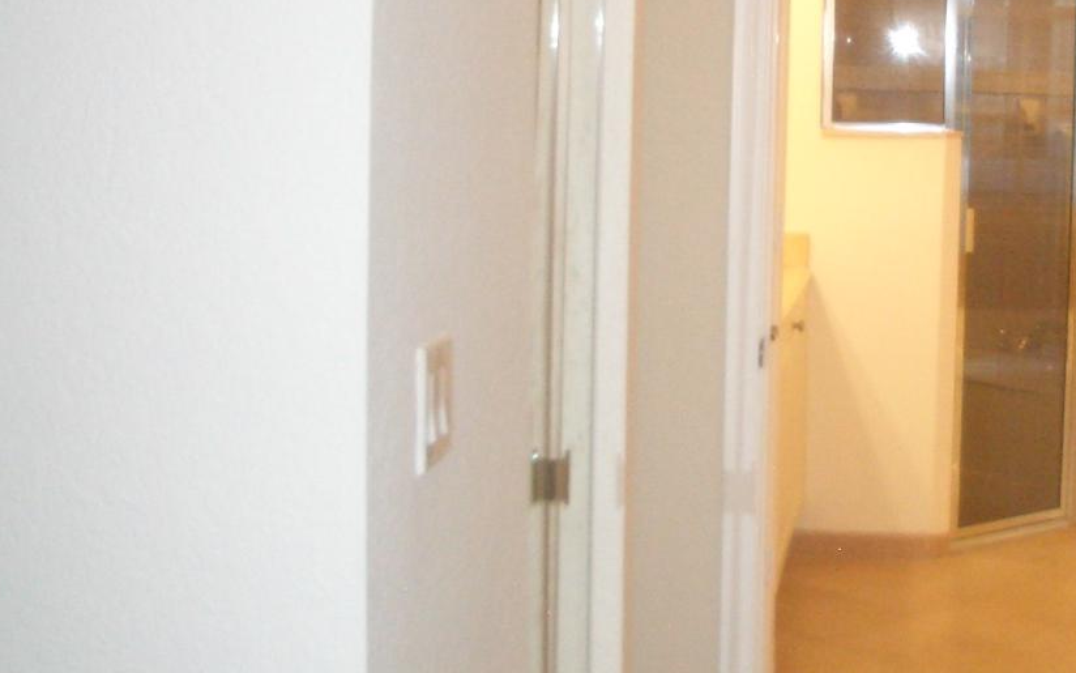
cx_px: 919
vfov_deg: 18.0
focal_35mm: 72
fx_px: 2111
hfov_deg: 27.8
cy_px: 150
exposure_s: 1/60
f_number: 2.6
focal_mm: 5.8
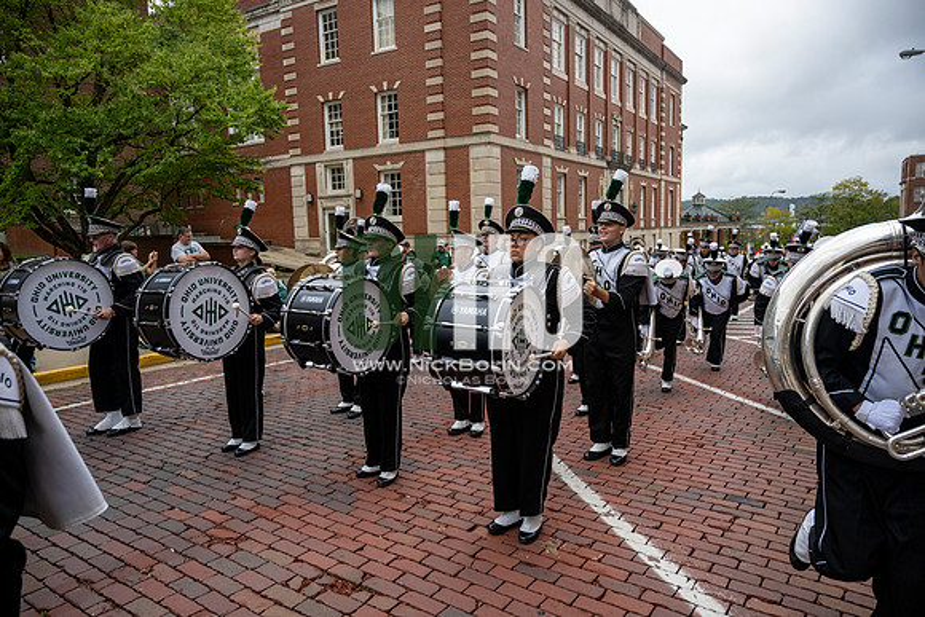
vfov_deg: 53.2
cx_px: 462
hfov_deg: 73.7
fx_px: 617
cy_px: 308
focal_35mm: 24
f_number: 4
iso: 500
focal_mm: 24
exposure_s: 1/1600
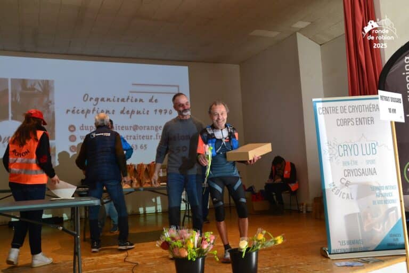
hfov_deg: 51.3
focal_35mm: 38
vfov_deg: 35.5
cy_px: 136
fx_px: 426
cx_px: 204
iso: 800
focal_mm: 25
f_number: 6.3
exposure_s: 1/60
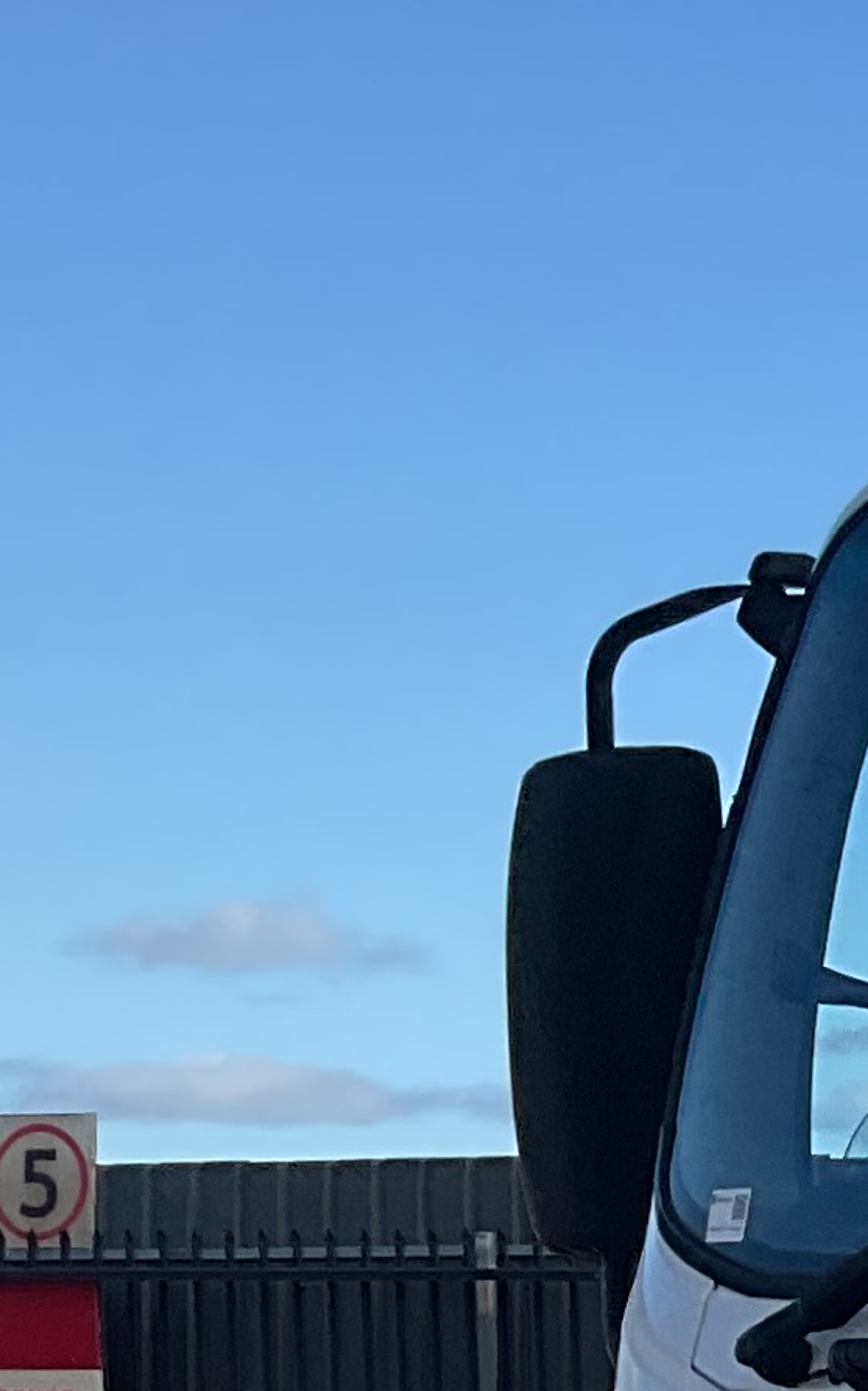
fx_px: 5264
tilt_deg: -4.5
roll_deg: -0.1
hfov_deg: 8.2
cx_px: 2465
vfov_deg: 14.6
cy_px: 1669
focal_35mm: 139
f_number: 1.8
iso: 16
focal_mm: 3
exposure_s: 1/1848
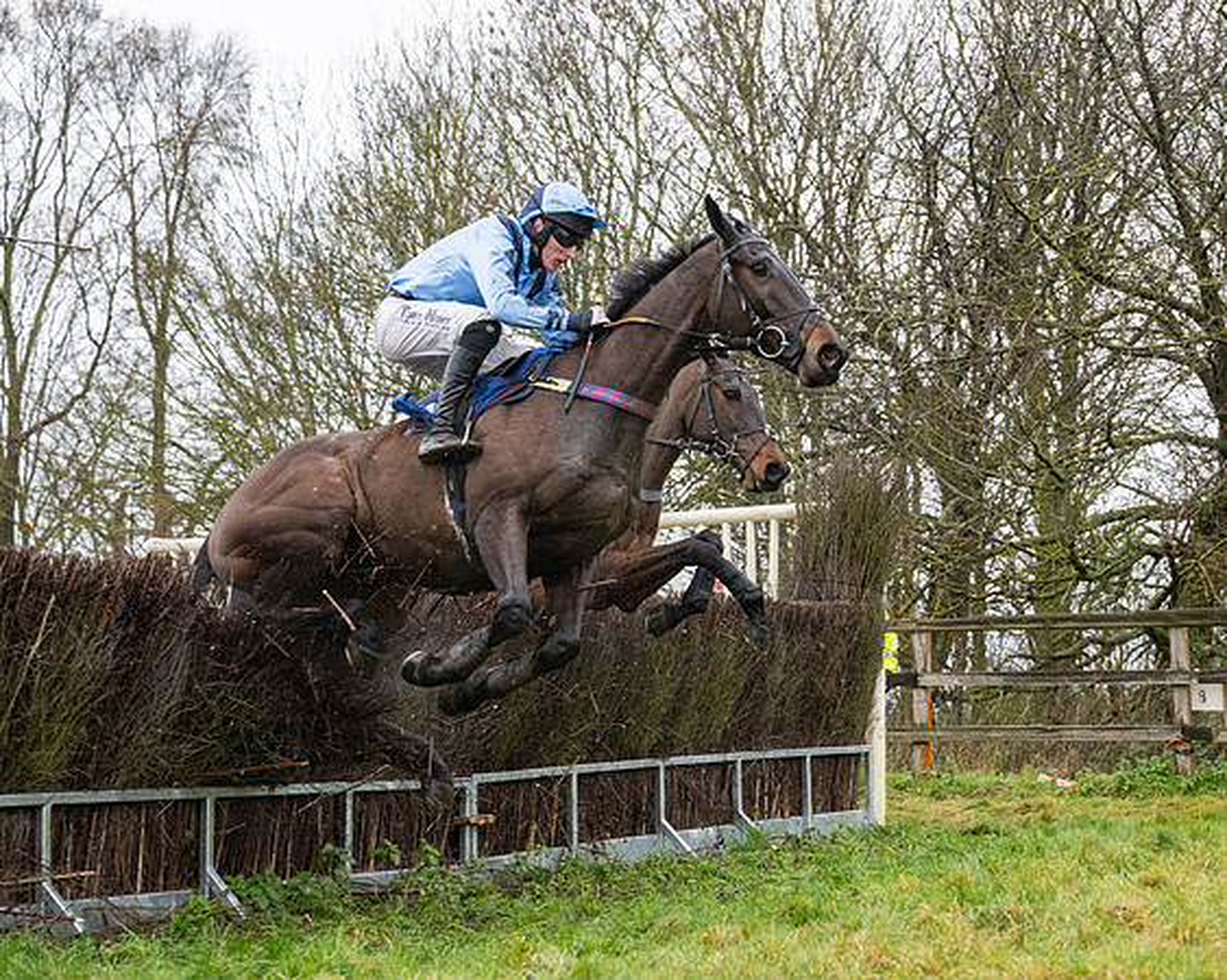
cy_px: 490
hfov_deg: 24.2
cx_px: 635
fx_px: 2862
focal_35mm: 79
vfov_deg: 19.4
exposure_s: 1/1250
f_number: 4
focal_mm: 70
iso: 800
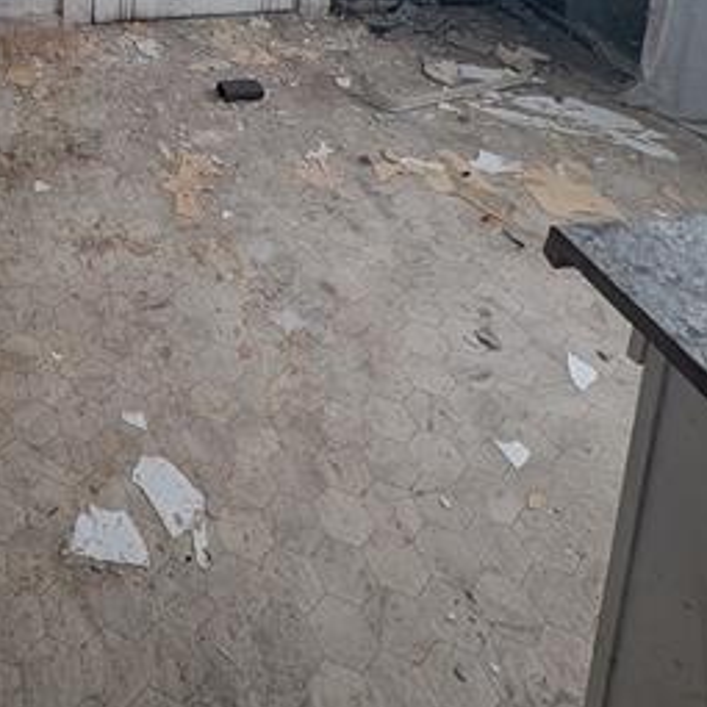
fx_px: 739
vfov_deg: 33.8
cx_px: -28
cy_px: -247
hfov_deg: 42.7
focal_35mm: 32
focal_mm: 2.02
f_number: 1.7
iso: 688
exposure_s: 1/23.8
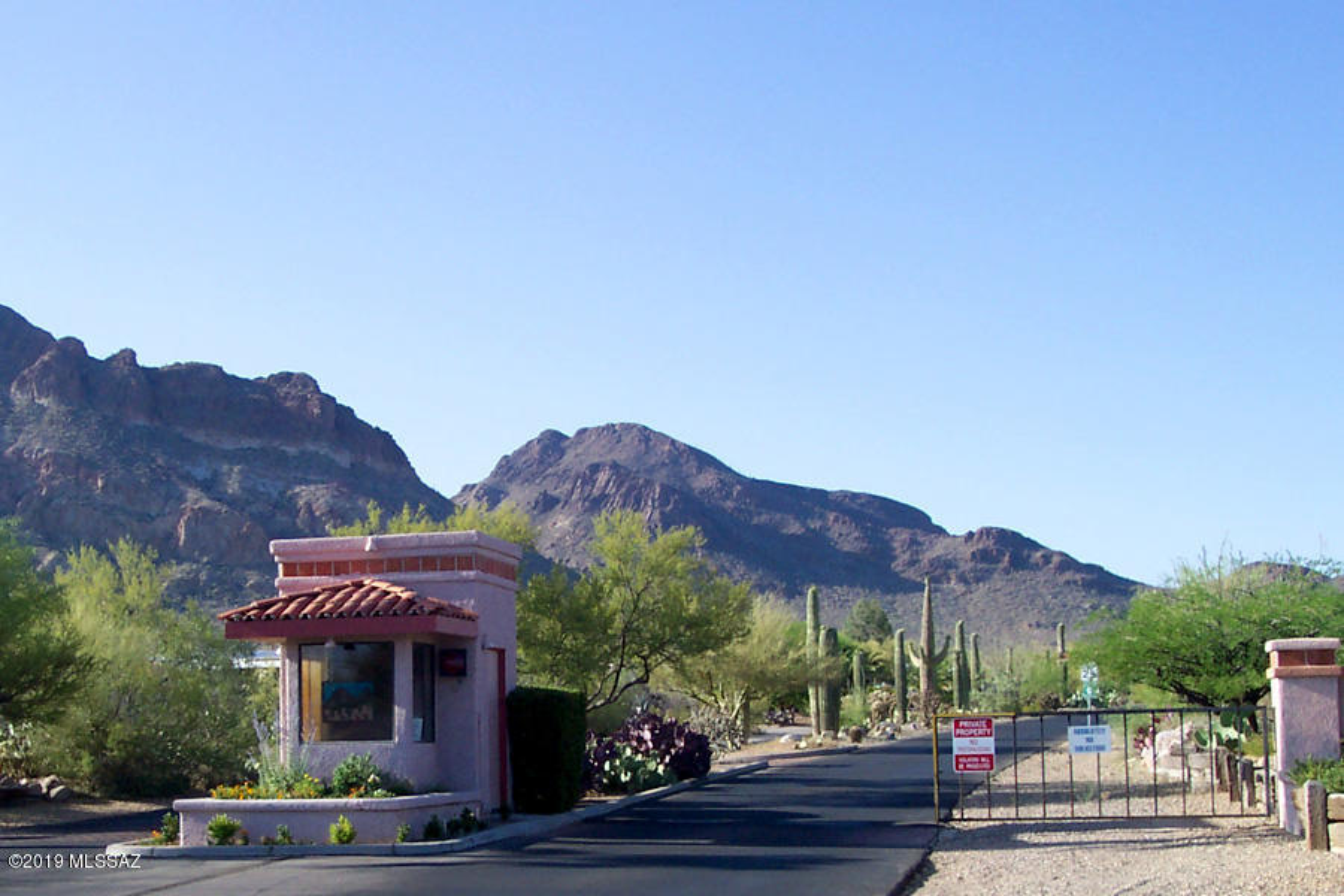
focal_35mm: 38
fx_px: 1419
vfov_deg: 35.1
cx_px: 672
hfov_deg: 50.7
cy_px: 448
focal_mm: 8
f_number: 4.8
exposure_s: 1/350
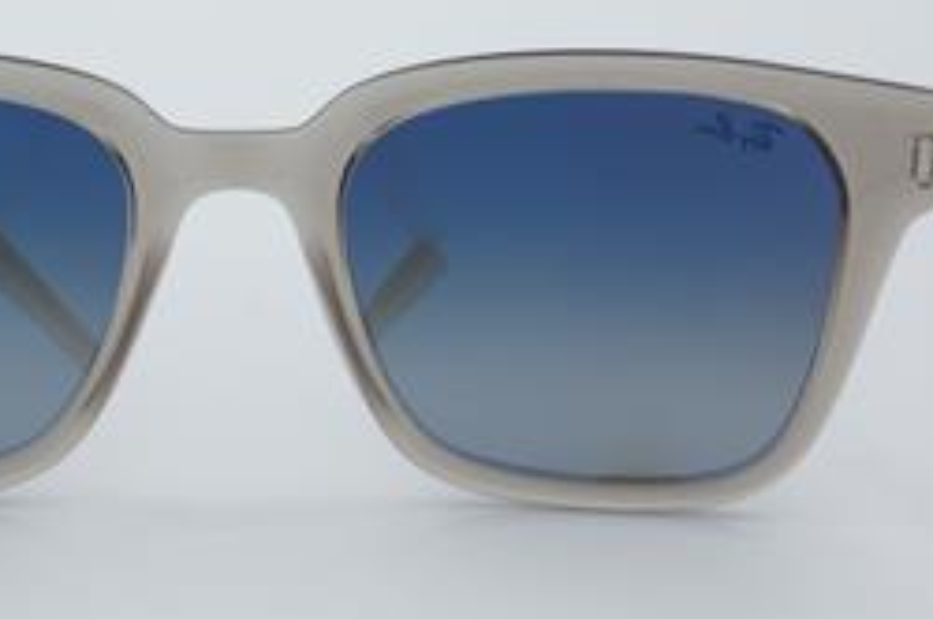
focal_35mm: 96
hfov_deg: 21.1
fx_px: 2485
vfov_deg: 14.2
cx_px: 239
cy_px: 216
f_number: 32
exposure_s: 1/4
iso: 100
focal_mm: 40
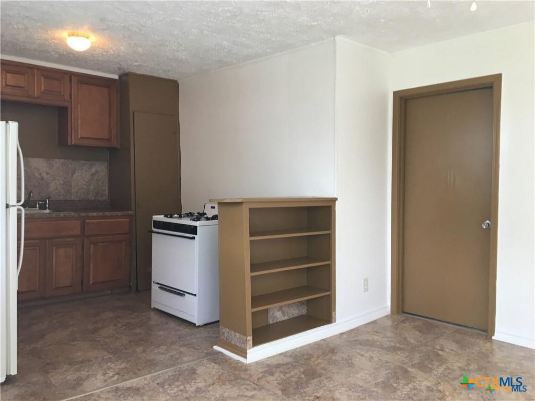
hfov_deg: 61.7
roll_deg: -0.9
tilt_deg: -1.4
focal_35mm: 29
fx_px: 448
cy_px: 200
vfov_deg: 48.2
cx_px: 268
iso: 50
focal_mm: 4.15
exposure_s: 1/30
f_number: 2.2
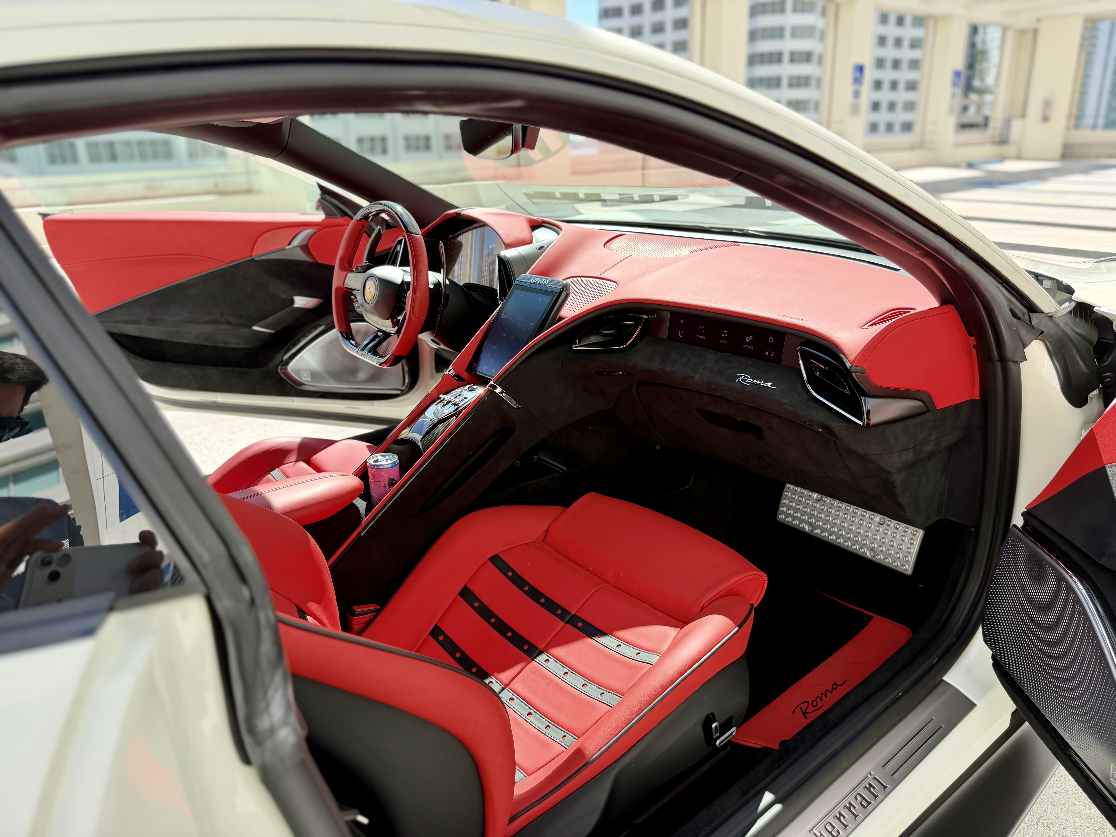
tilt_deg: -19.0
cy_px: 418
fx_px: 774
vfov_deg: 56.8
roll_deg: +1.9
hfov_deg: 71.6
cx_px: 558
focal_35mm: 24
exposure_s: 1/715
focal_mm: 6.76
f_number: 1.78
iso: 100
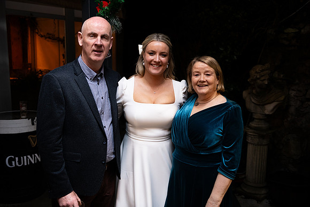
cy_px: 104
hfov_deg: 54.4
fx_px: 301
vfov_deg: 37.9
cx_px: 155
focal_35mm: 35
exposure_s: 1/160
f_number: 3.5
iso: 800
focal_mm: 35
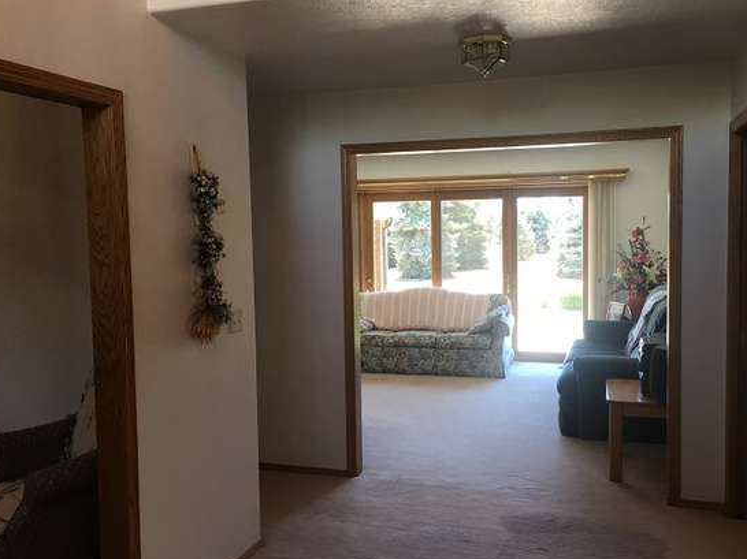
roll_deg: +0.7
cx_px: 398
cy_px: 283
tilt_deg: -3.8
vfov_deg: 41.8
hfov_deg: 53.9
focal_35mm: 34
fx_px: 733
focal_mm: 4.15
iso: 32
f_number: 2.2
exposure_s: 1/40
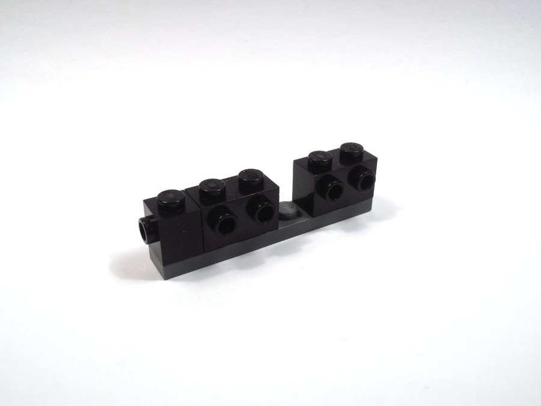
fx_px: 578
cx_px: 270
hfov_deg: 50.1
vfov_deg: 38.7
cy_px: 203
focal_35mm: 37
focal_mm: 6.61
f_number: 3.9
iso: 80
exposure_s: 1/100
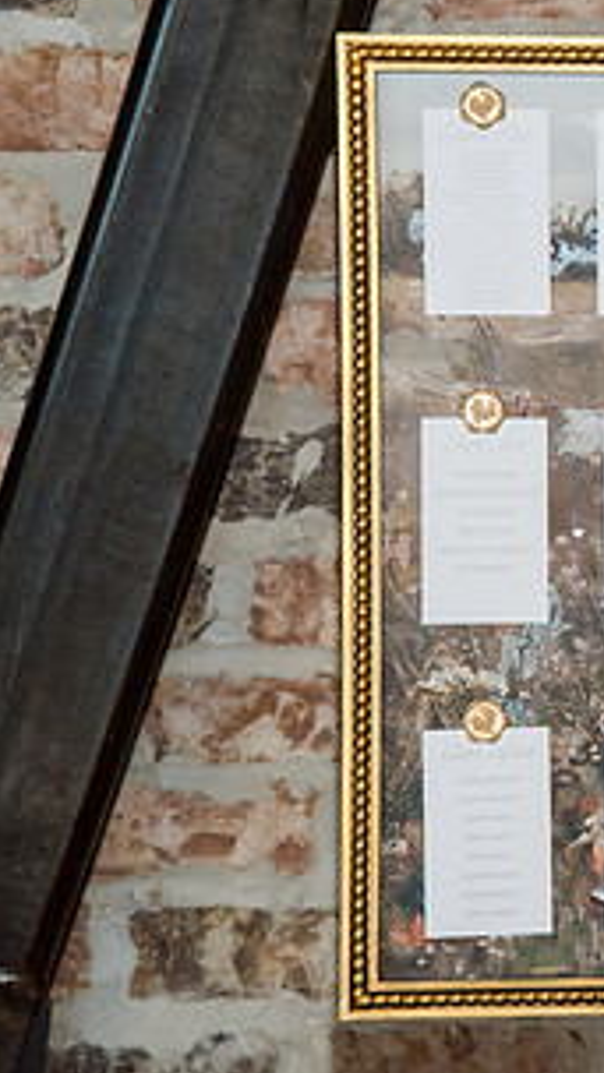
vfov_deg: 12.3
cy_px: 486
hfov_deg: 6.8
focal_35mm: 175
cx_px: 1017
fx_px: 4983
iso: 1250
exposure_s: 1/60
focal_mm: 85
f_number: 6.3
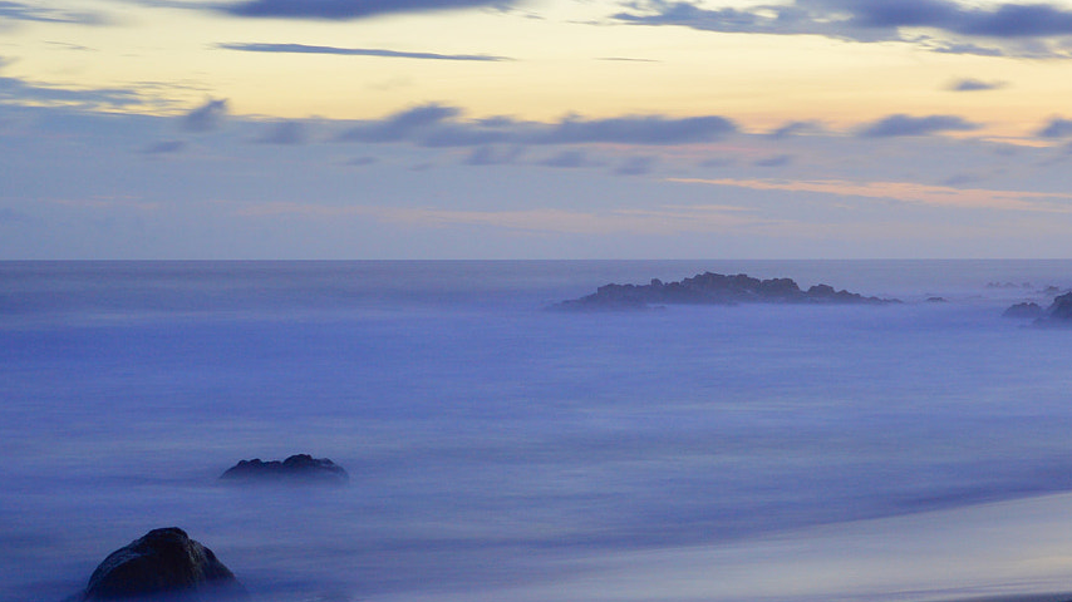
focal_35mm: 103
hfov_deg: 20.5
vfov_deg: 11.8
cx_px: 849
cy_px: 282
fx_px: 2927
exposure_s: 30
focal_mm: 35
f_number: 4
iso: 140
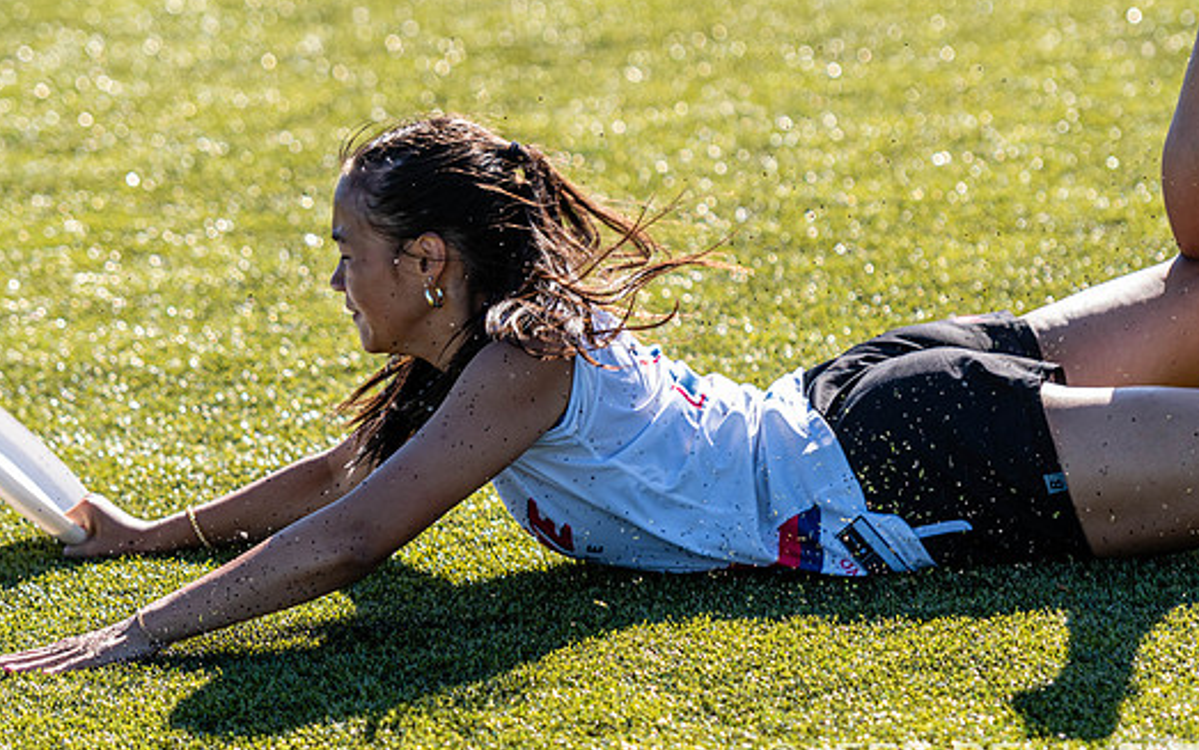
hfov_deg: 8.5
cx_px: 614
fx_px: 8039
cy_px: 412
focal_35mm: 246
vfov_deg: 5.3
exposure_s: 1/1000
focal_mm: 145
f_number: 3.2
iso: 200
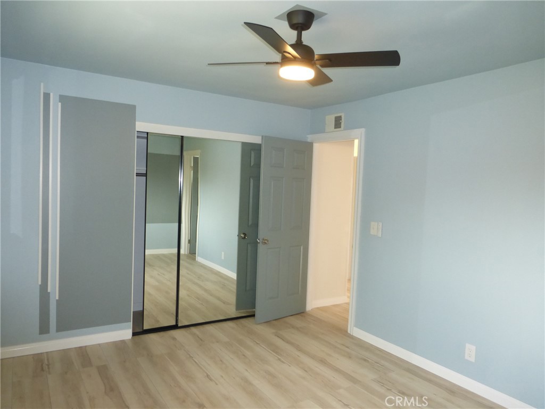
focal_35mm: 24
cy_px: 204
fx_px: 378
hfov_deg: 71.6
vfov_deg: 56.8
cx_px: 272
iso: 320
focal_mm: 4.3
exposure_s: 1/60
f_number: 3.3
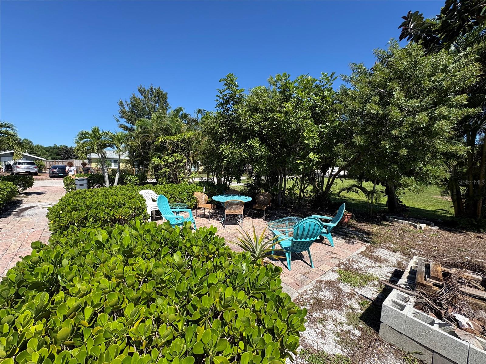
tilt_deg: -4.6
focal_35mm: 14
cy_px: 182
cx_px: 243
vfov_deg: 85.7
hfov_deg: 102.1
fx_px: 197
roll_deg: -0.7
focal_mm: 2.22
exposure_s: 1/1395
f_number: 2.2
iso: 64
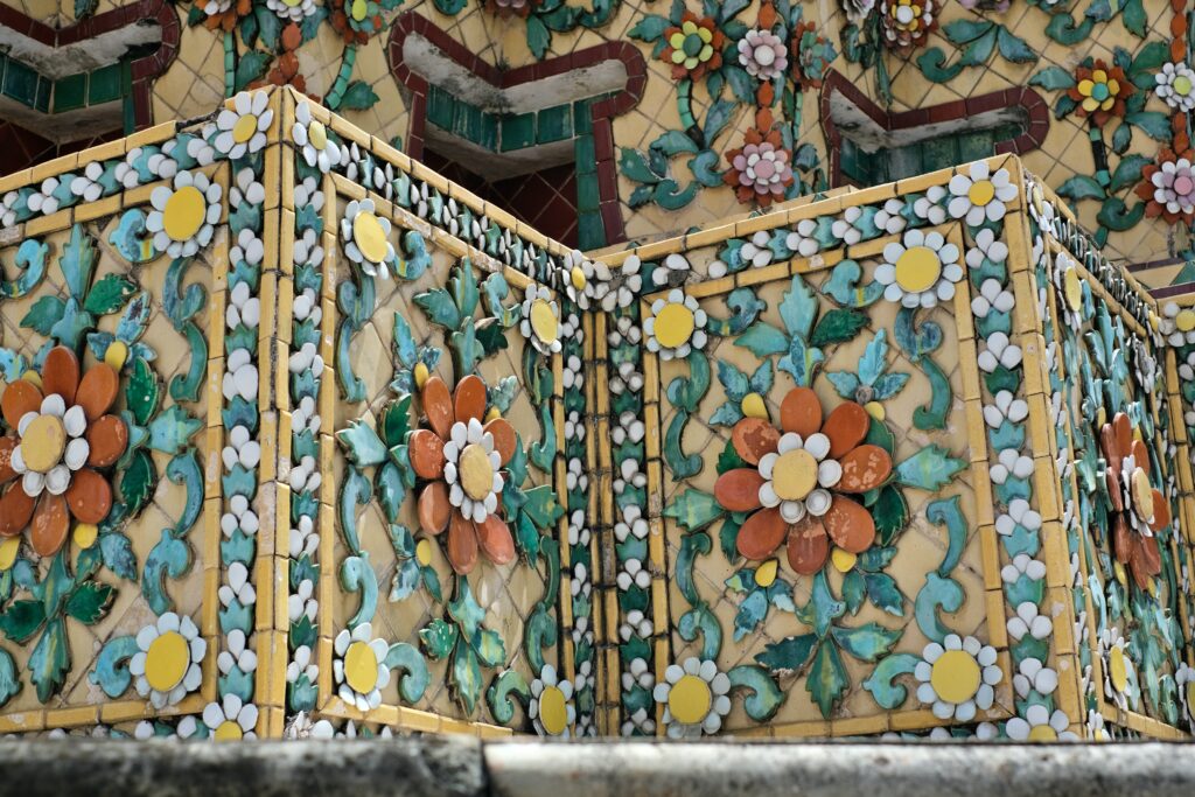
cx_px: 598
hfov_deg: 37.5
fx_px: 1759
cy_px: 398
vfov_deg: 25.5
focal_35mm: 53
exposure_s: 1/680
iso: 160
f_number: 4.5
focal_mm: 35
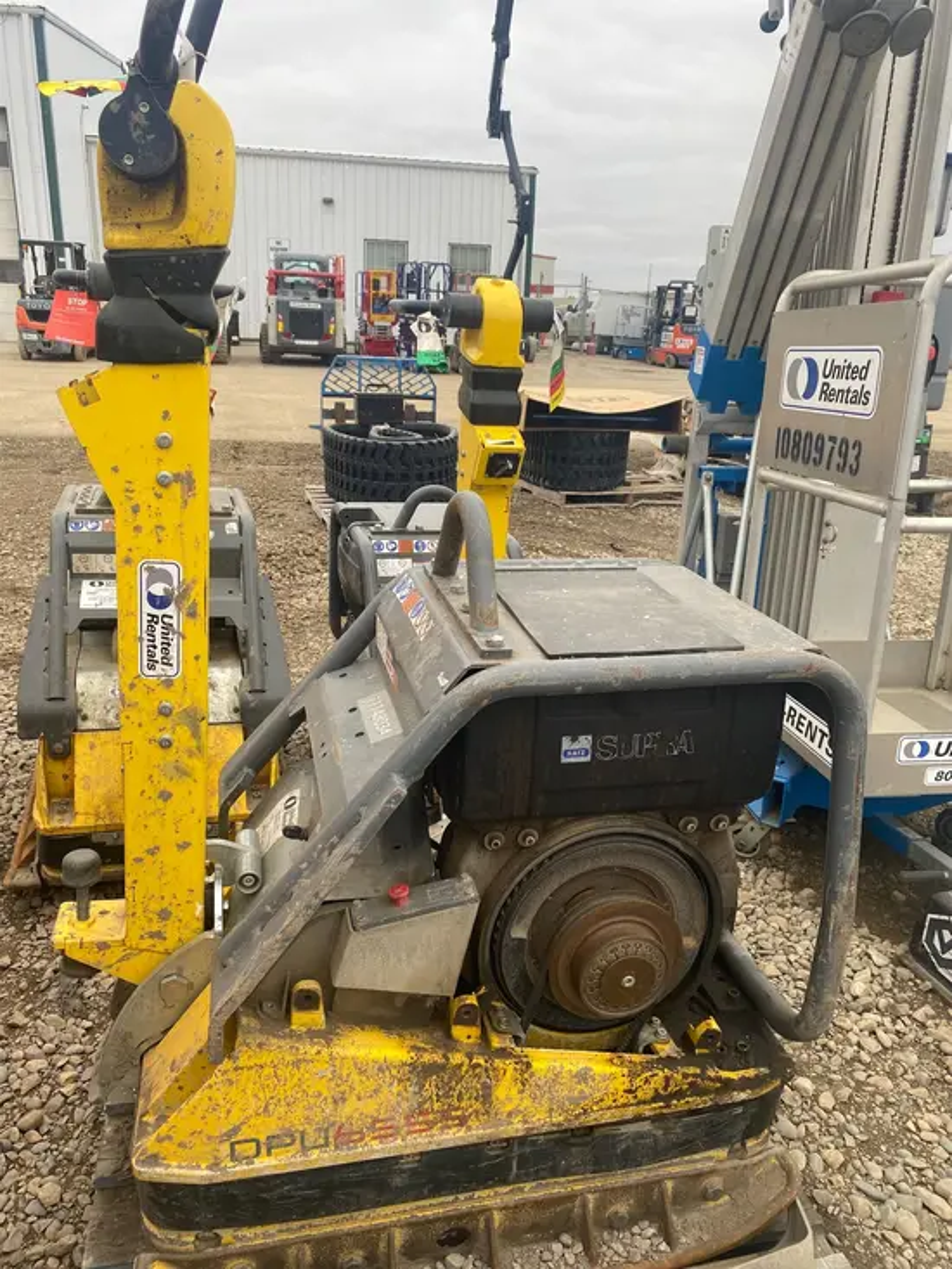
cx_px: 476
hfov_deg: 53.1
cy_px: 634
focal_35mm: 26
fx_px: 953
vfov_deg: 67.3
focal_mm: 4.25
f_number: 1.8
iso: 32
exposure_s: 1/217
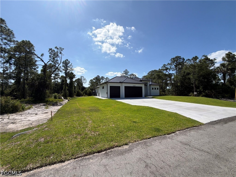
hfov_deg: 102.1
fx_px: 95
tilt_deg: +2.7
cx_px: 118
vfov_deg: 85.7
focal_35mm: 14
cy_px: 88
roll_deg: +1.2
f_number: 2.2
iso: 20
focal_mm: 2.22
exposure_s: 1/1368
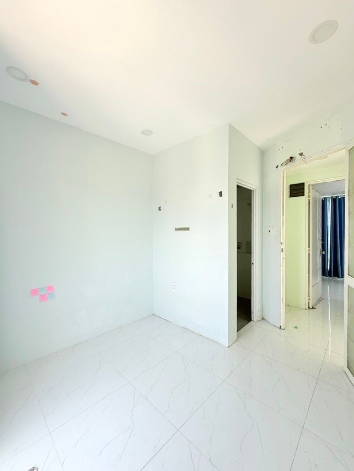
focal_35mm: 14
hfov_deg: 85.7
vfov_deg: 102.1
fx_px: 191
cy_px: 236
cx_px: 177
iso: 50
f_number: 2.2
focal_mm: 2.22
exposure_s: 1/192
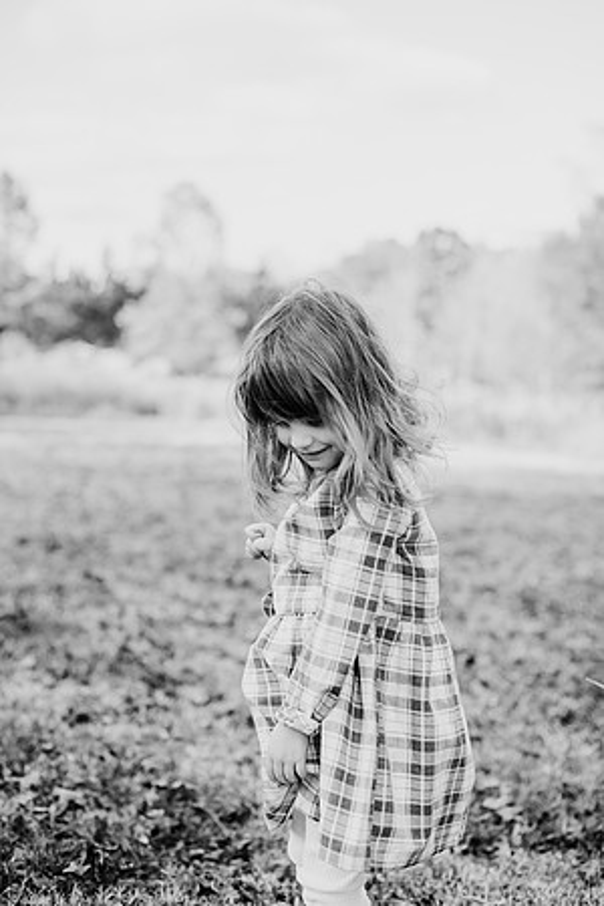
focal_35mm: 50
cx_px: 302
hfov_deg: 27.0
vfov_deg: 39.6
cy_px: 453
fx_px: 1258
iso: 500
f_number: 2.8
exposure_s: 1/1000
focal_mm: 50
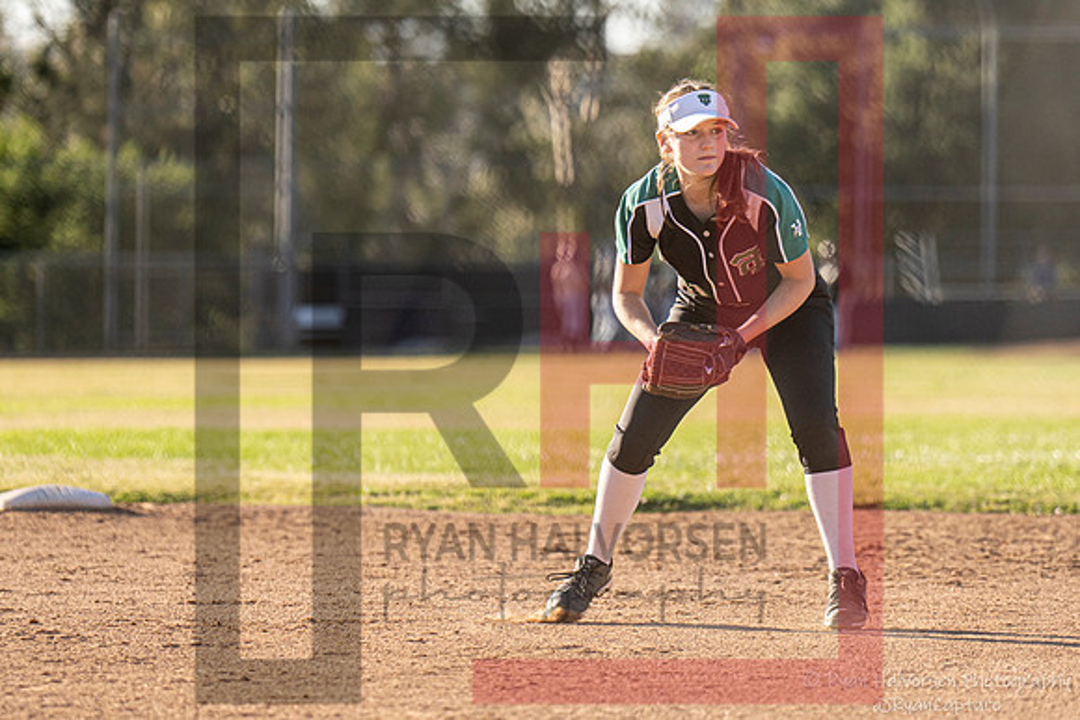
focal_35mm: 256
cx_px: 647
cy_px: 235
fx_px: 7686
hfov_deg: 8.0
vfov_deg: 5.4
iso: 320
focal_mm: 148
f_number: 2.8
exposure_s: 1/2500
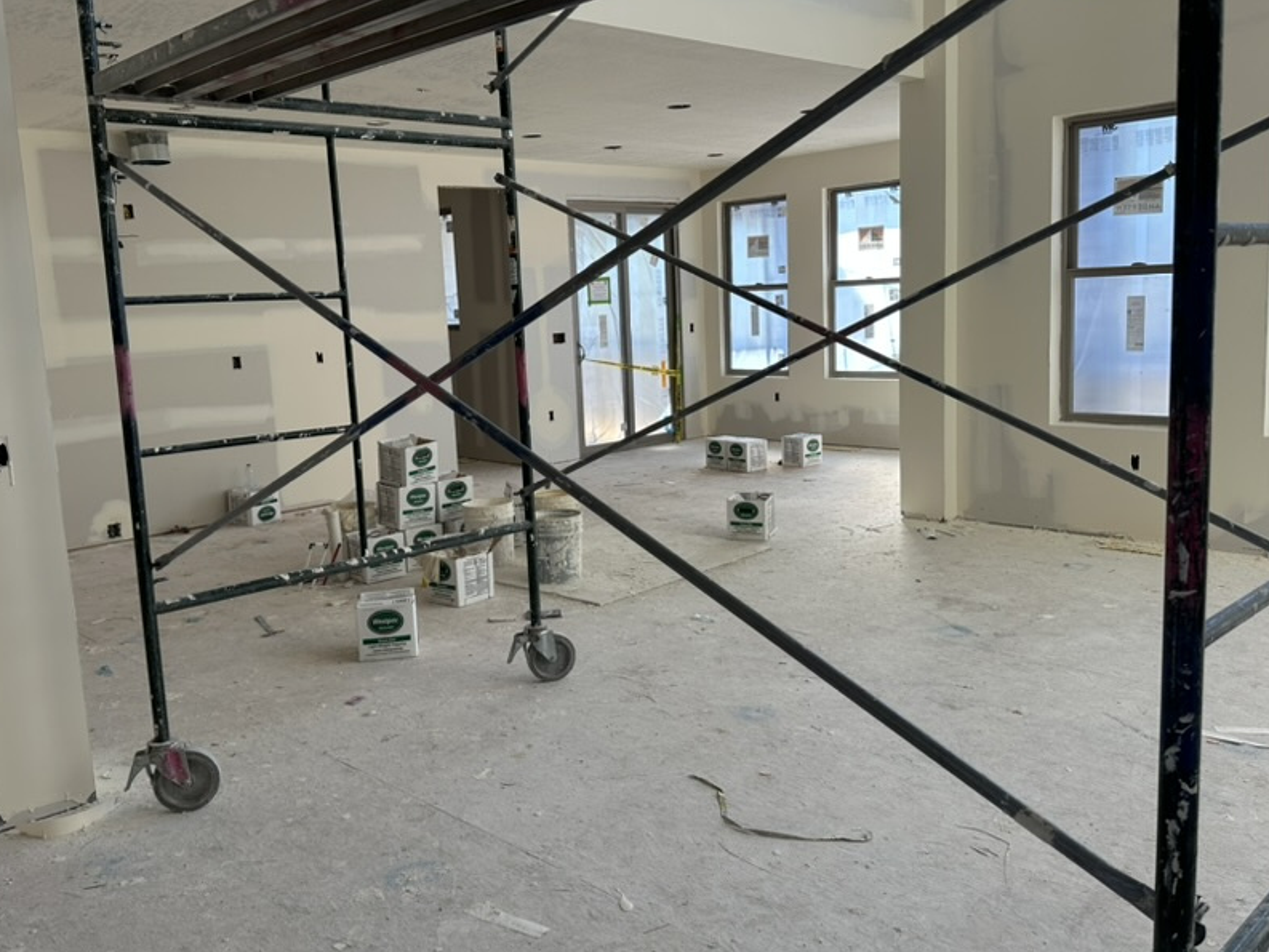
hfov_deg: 58.3
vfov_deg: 45.5
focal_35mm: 31
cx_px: 618
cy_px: 472
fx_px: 1137
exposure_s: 1/448
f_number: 1.78
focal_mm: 6.86
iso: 80
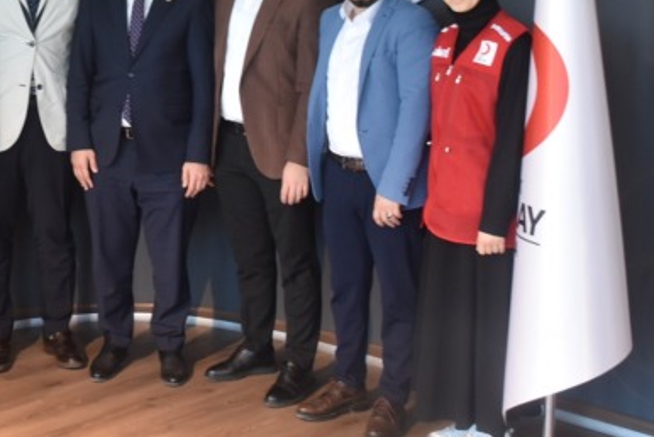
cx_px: 86
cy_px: 69
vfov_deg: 18.7
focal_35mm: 72
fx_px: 1309
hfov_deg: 27.2
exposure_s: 1/60
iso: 1000
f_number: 4
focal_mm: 20
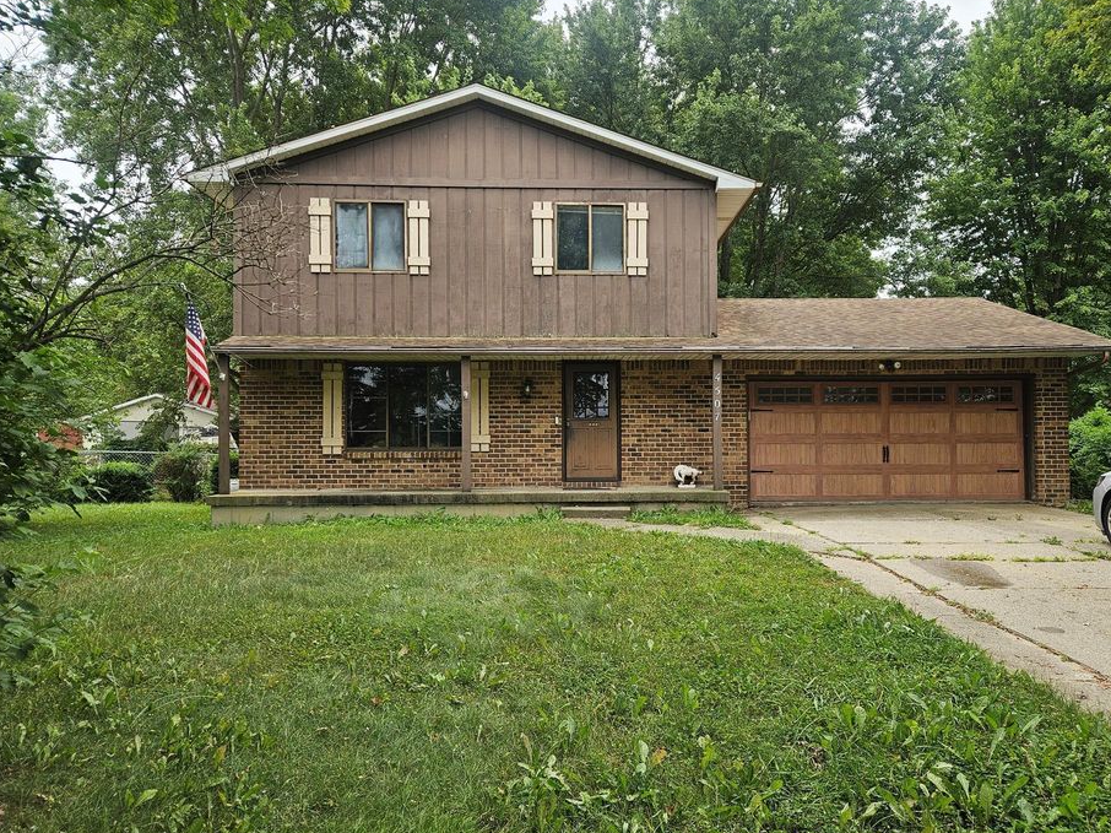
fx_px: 834
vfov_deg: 53.0
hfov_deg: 67.1
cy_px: 433
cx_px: 622
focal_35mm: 26
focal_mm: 5.4
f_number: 1.8
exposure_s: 1/272
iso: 25
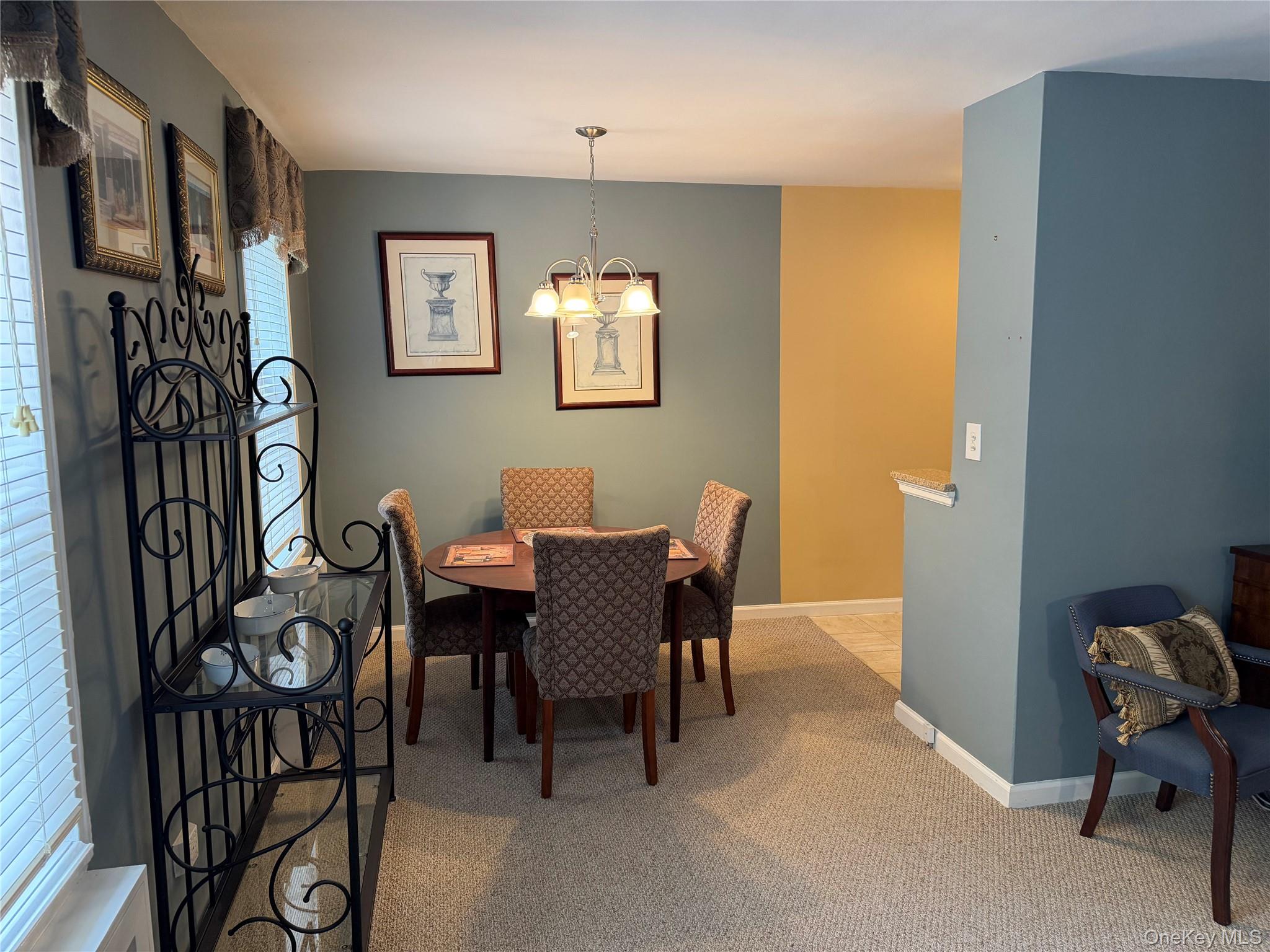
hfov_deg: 71.6
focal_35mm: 24
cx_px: 635
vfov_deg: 56.8
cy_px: 476
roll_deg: +0.6
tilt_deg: -7.7
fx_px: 881
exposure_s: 1/120
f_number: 1.78
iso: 250
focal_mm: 6.76
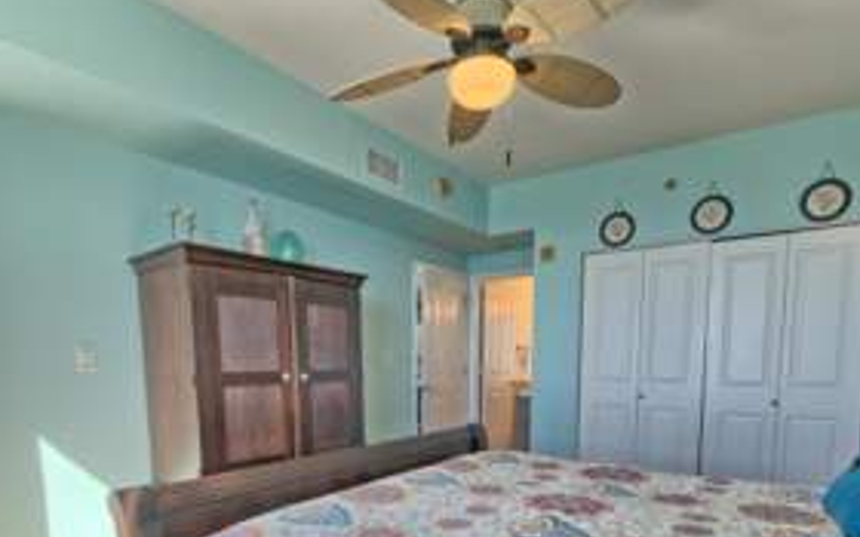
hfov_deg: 82.3
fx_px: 492
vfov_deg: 53.7
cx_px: 418
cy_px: 423
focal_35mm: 21
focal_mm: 12
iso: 500
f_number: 8
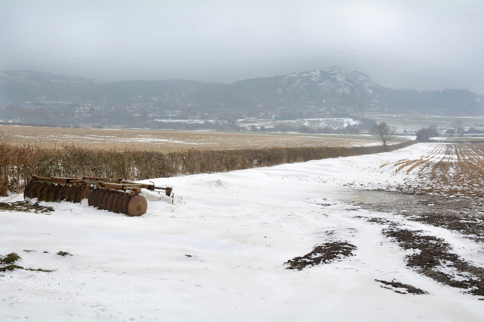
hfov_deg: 49.6
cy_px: 161
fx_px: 524
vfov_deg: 34.2
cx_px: 242
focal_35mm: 39
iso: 100
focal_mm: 26
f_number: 8
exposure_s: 1/80
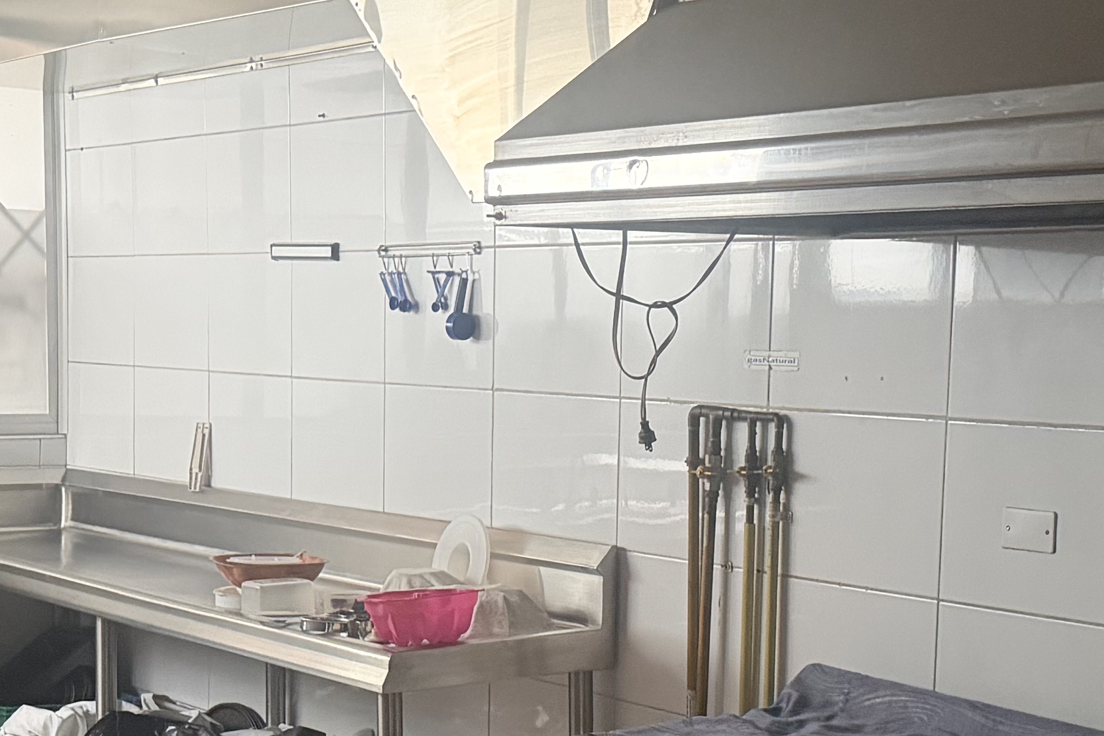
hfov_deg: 28.5
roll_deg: -1.3
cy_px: 577
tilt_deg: -6.7
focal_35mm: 71
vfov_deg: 19.0
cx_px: 543
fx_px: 2177
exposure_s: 1/60
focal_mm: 6.76
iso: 640
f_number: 1.78
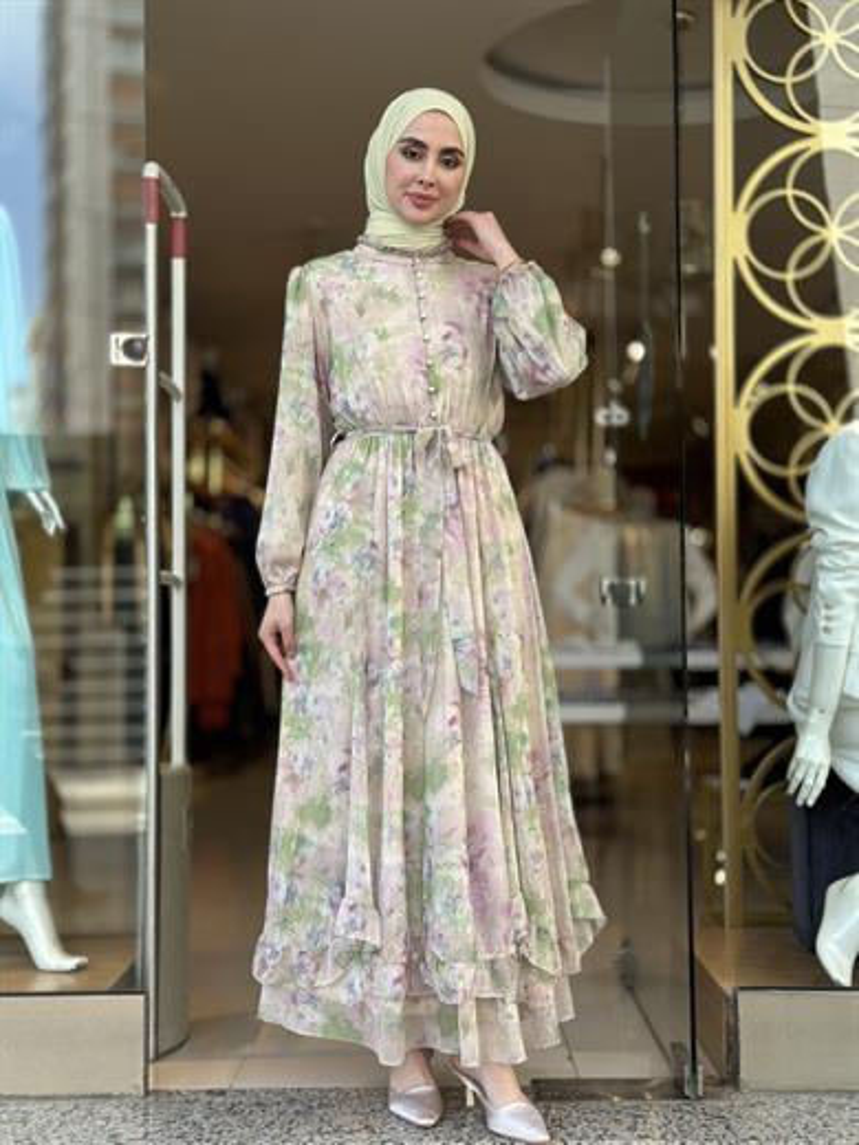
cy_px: 572
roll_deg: -1.1
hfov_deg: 30.3
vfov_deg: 39.7
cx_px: 430
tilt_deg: +2.6
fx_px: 1588
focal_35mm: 48
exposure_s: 1/681
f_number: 1.78
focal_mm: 6.86
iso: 80
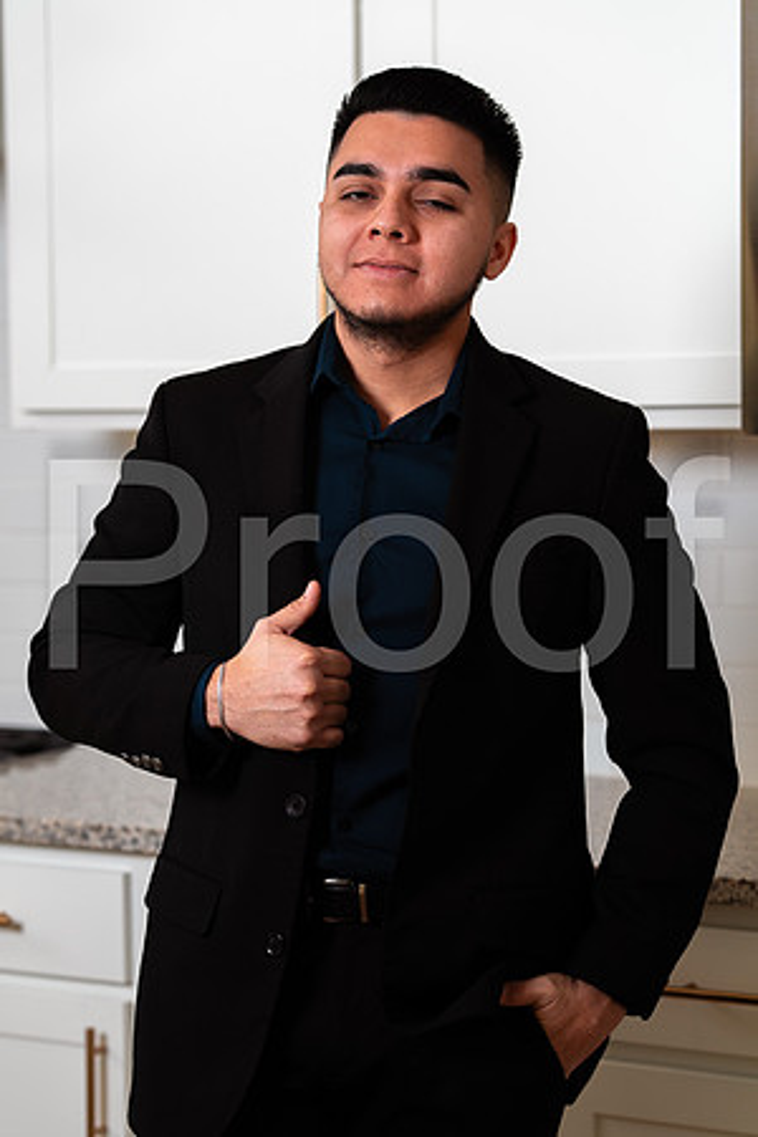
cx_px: 379
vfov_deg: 23.9
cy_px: 568
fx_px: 2684
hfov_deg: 16.1
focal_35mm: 85
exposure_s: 1/160
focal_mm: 85
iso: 50
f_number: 3.2
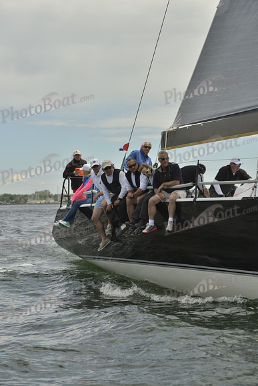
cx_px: 129
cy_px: 193
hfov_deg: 13.4
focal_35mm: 102
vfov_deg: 20.0
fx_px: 1096
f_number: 7.1
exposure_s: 1/1600
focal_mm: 102
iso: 280
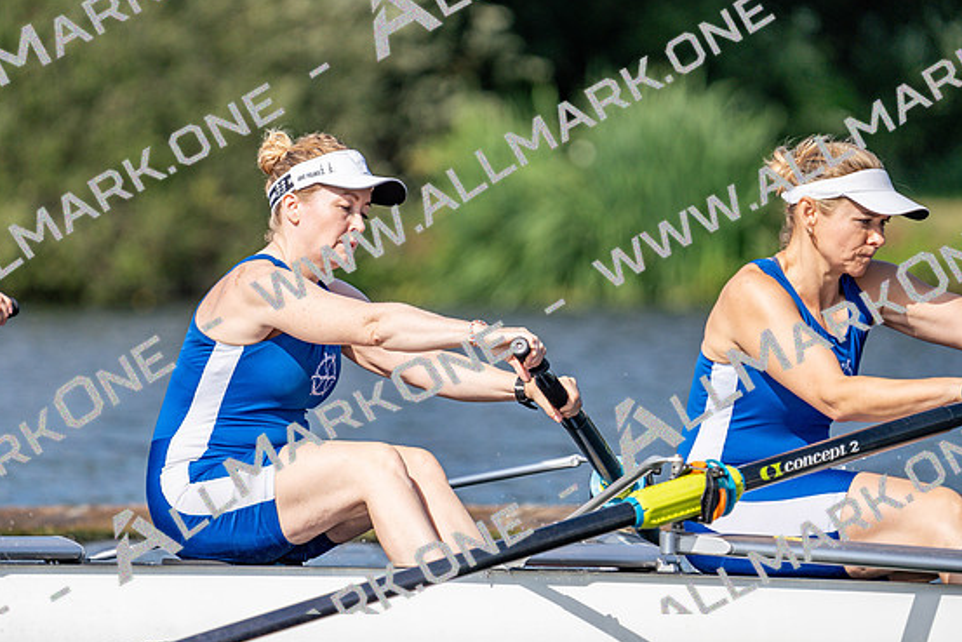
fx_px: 12669
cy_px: 316
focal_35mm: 474
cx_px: 466
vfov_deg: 2.9
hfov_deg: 4.3
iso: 200
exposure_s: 1/1600
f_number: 6.3
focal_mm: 452
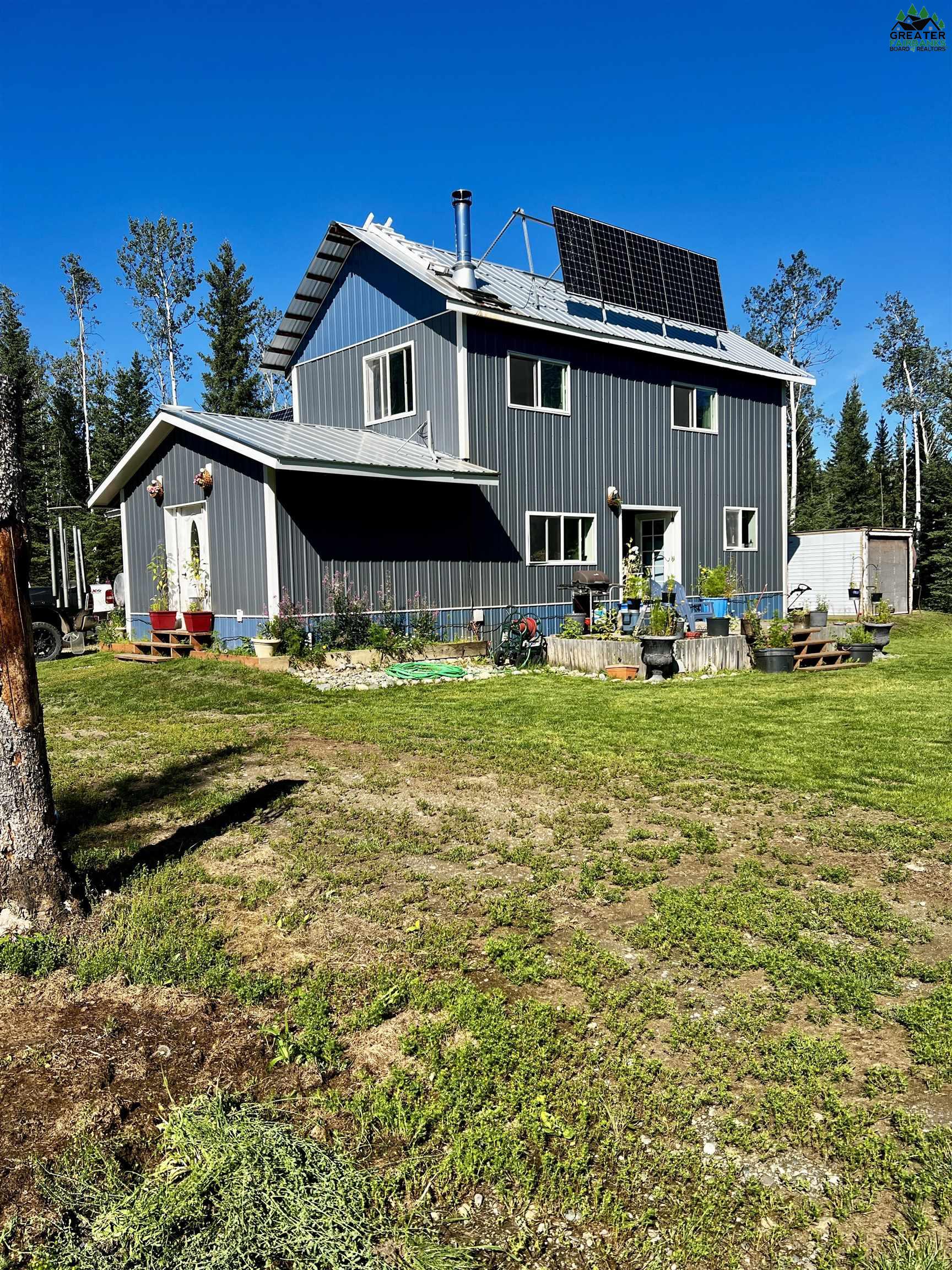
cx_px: 476
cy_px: 635
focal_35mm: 26
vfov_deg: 67.3
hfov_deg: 53.1
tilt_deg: -3.7
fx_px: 953
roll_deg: +1.4
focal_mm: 5.7
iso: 50
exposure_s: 1/3704
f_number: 1.5
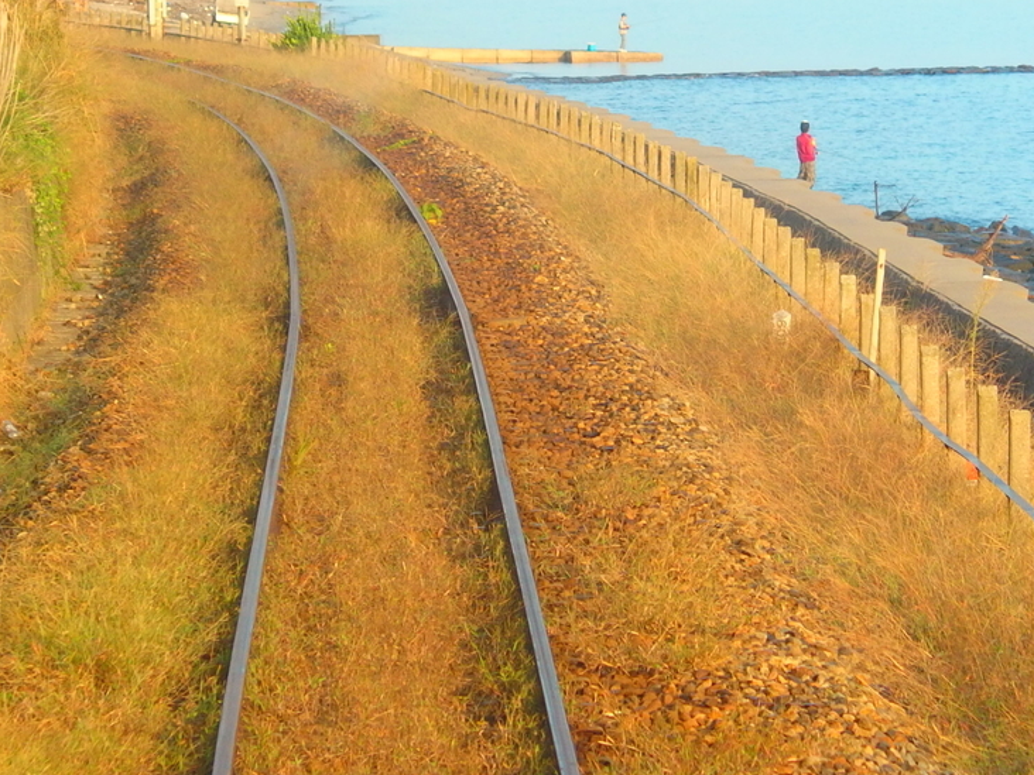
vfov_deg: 7.0
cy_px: 223
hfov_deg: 9.3
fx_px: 6362
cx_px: 551
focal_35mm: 213
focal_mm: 23.5
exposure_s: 1/320
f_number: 3.2
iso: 100
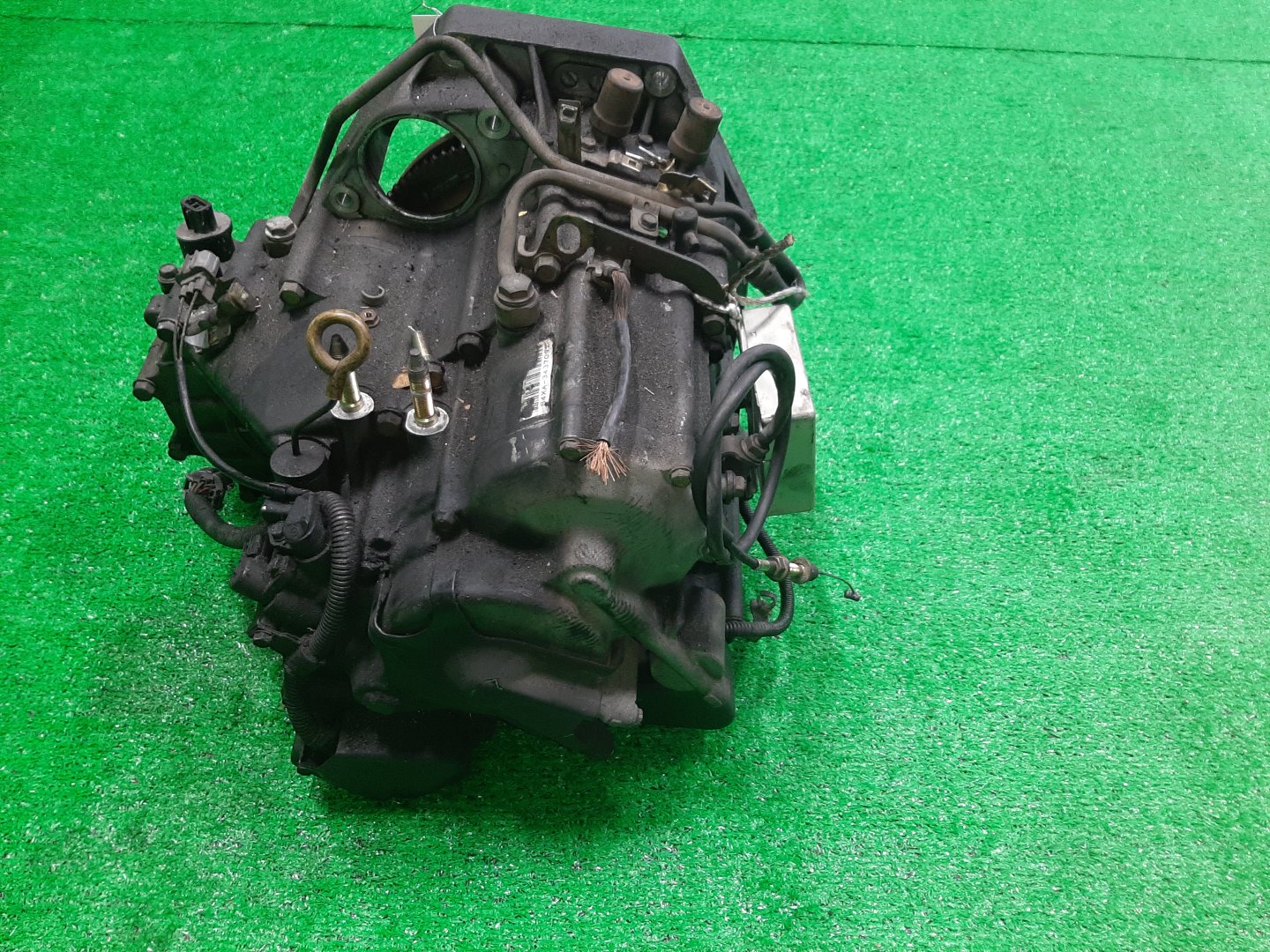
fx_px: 954
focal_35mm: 26
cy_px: 476
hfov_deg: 67.3
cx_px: 635
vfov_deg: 53.1
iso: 161
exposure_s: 1/50
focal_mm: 3.93
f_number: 1.7
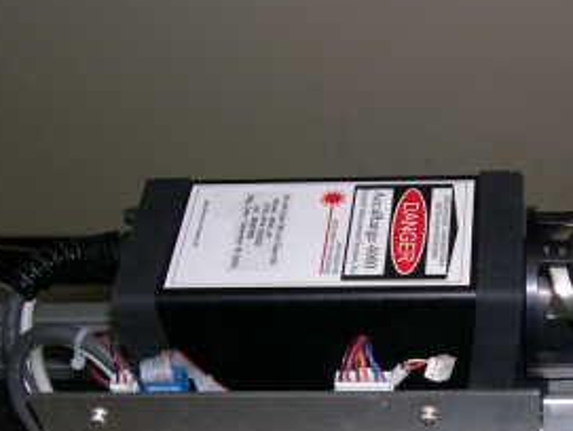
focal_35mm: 70
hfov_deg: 26.8
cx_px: 514
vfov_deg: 21.0
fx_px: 1160
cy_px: 301
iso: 100
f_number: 7.6
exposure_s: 1/30
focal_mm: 8
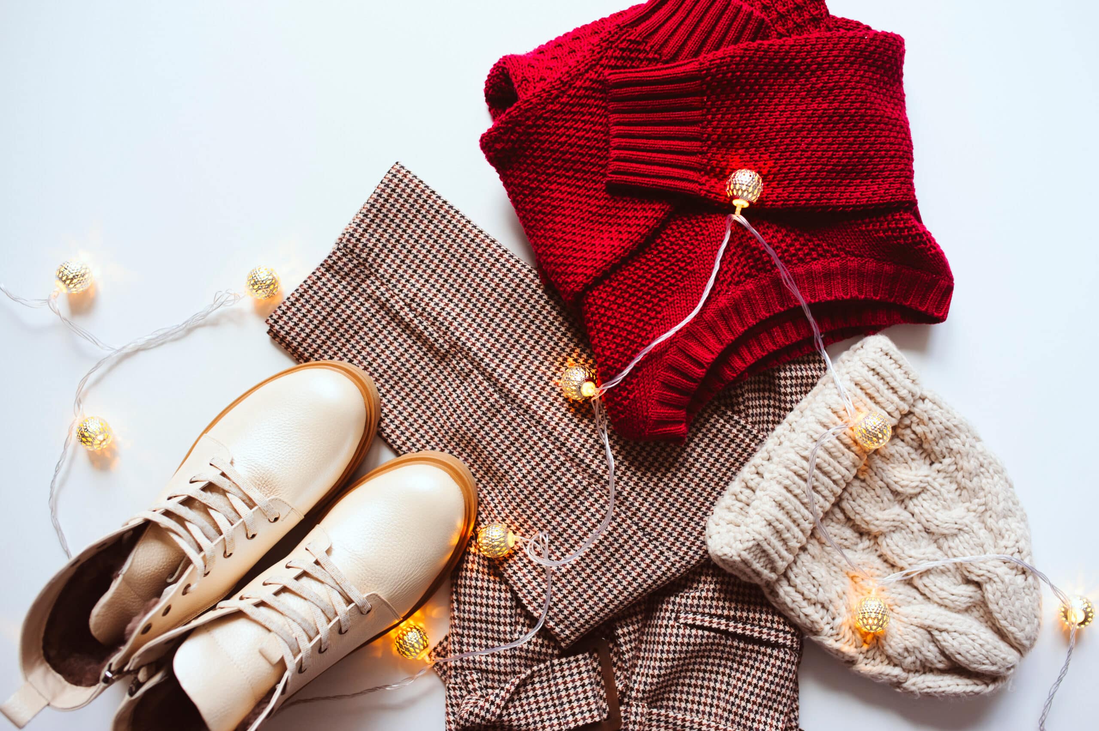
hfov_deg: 54.5
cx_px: 550
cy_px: 366
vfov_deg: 37.8
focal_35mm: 35
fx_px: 1068
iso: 640
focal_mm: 35
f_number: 3.2
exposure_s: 1/125
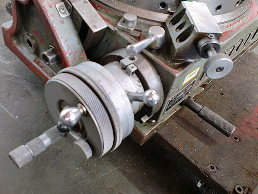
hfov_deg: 51.3
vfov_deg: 39.7
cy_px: 98
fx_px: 268
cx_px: 127
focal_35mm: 36
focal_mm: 6.3
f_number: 3.1
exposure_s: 1/60
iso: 160
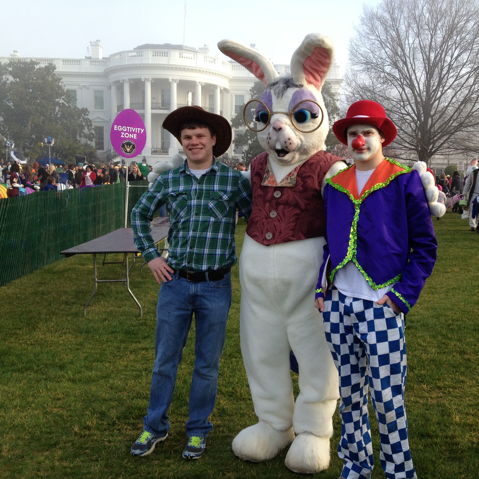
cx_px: 271
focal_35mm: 42
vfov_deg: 40.0
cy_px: 236
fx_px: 658
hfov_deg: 40.0
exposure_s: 1/345
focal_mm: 4.28
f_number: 2.4
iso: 50
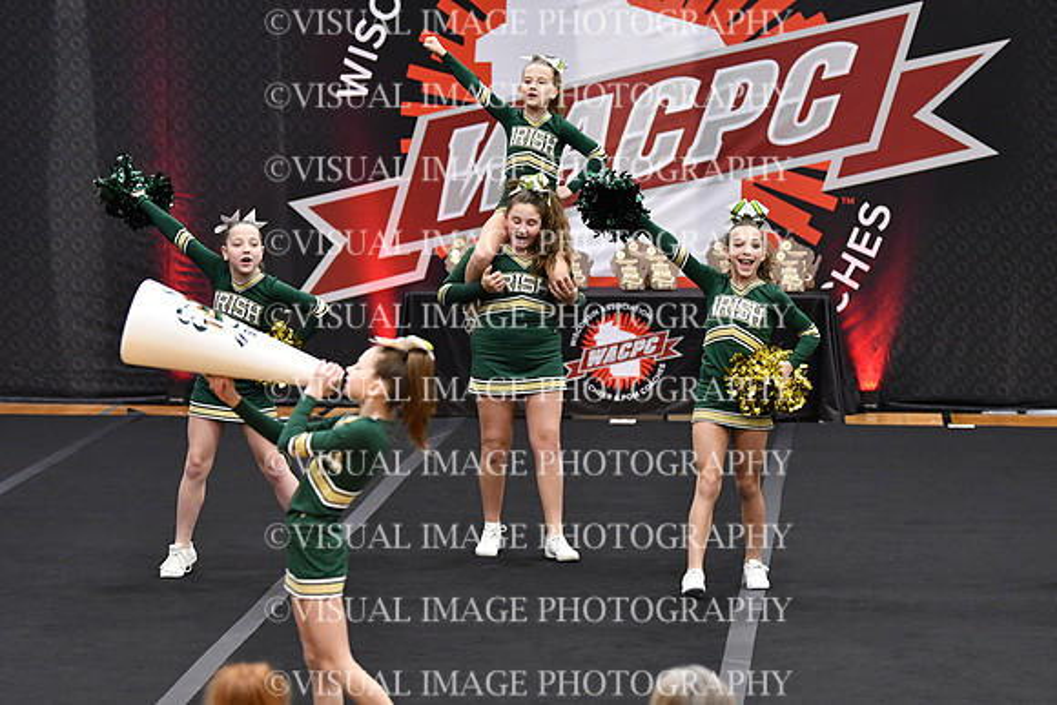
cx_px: 528
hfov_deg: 14.0
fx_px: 4317
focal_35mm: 147
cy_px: 352
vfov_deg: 9.3
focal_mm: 98
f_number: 2.8
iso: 5000
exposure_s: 1/800
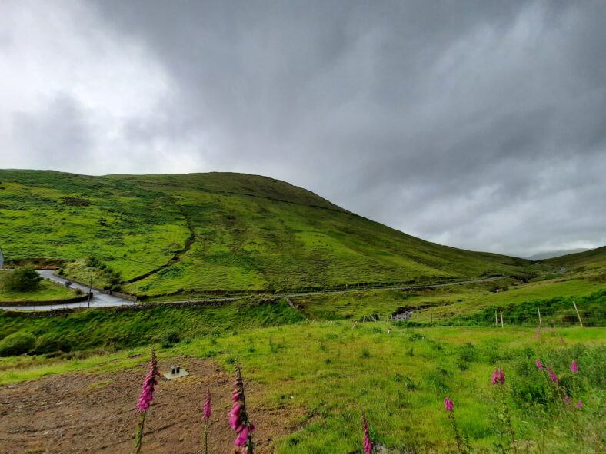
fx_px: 228
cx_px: 303
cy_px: 227
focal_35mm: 13
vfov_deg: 89.9
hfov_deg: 106.2
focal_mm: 1.74
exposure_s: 1/578
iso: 40
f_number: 2.2
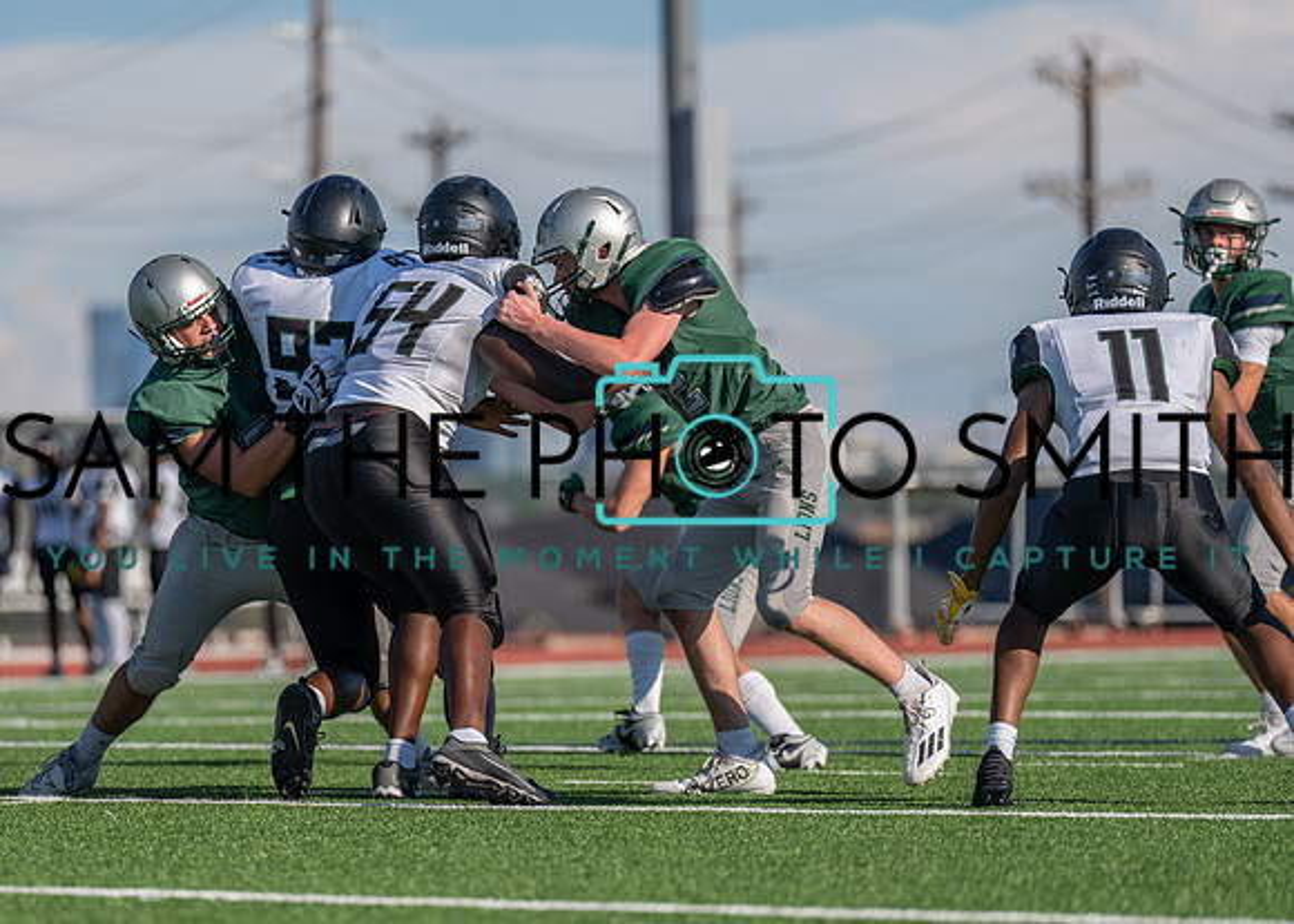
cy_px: 568
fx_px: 10047
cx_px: 504
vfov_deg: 5.3
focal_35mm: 273
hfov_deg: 7.4
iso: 100
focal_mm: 200
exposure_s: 1/2500
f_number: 2.8
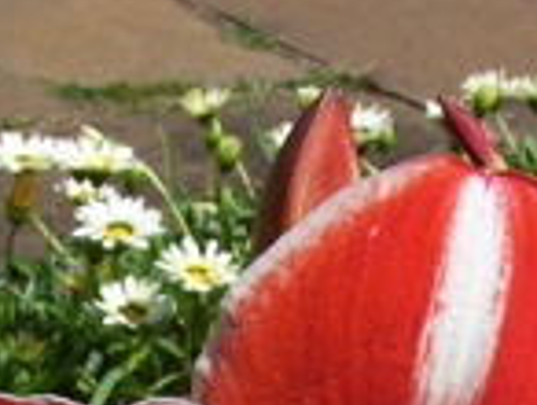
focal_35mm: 130
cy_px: 661
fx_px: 2020
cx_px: 373
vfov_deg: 10.9
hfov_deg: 15.1
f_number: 5.6
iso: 80
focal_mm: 6.3
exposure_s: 1/500
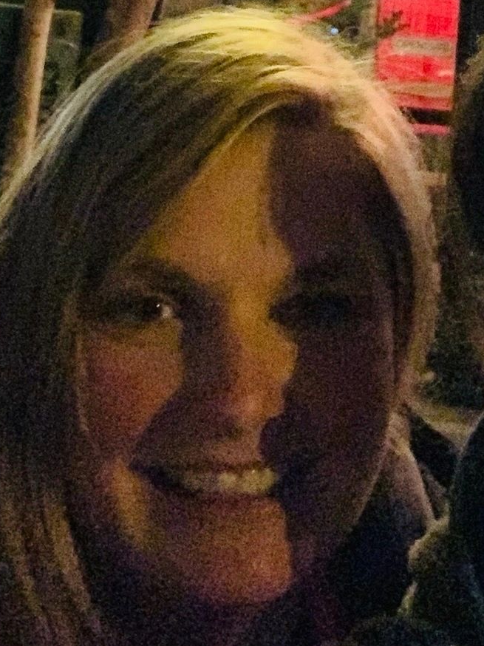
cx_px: 344
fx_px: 1399
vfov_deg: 24.7
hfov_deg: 19.5
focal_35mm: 75
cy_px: -6
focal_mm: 2.87
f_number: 2.2
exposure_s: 1/15
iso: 1000
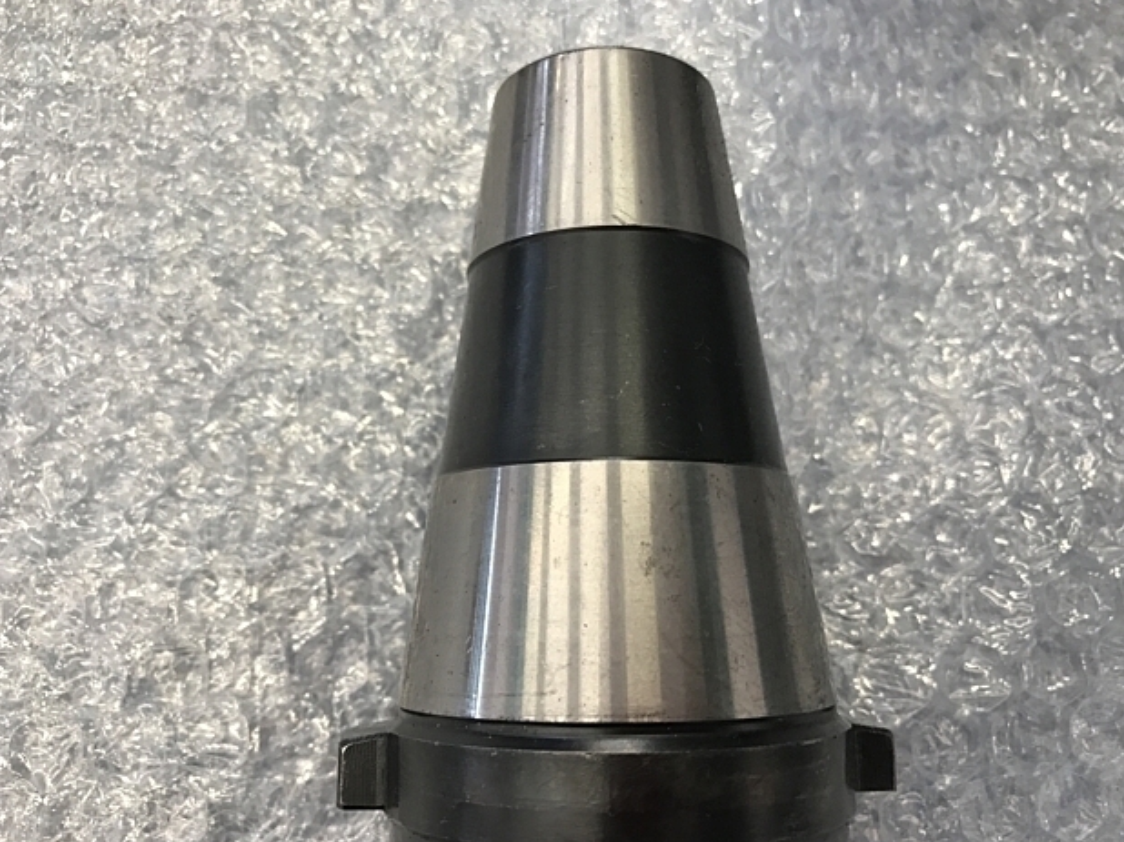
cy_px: 429
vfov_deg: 48.2
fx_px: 941
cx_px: 557
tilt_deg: -75.8
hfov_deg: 61.7
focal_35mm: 29
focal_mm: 3.99
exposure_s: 1/30
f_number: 1.8
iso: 20
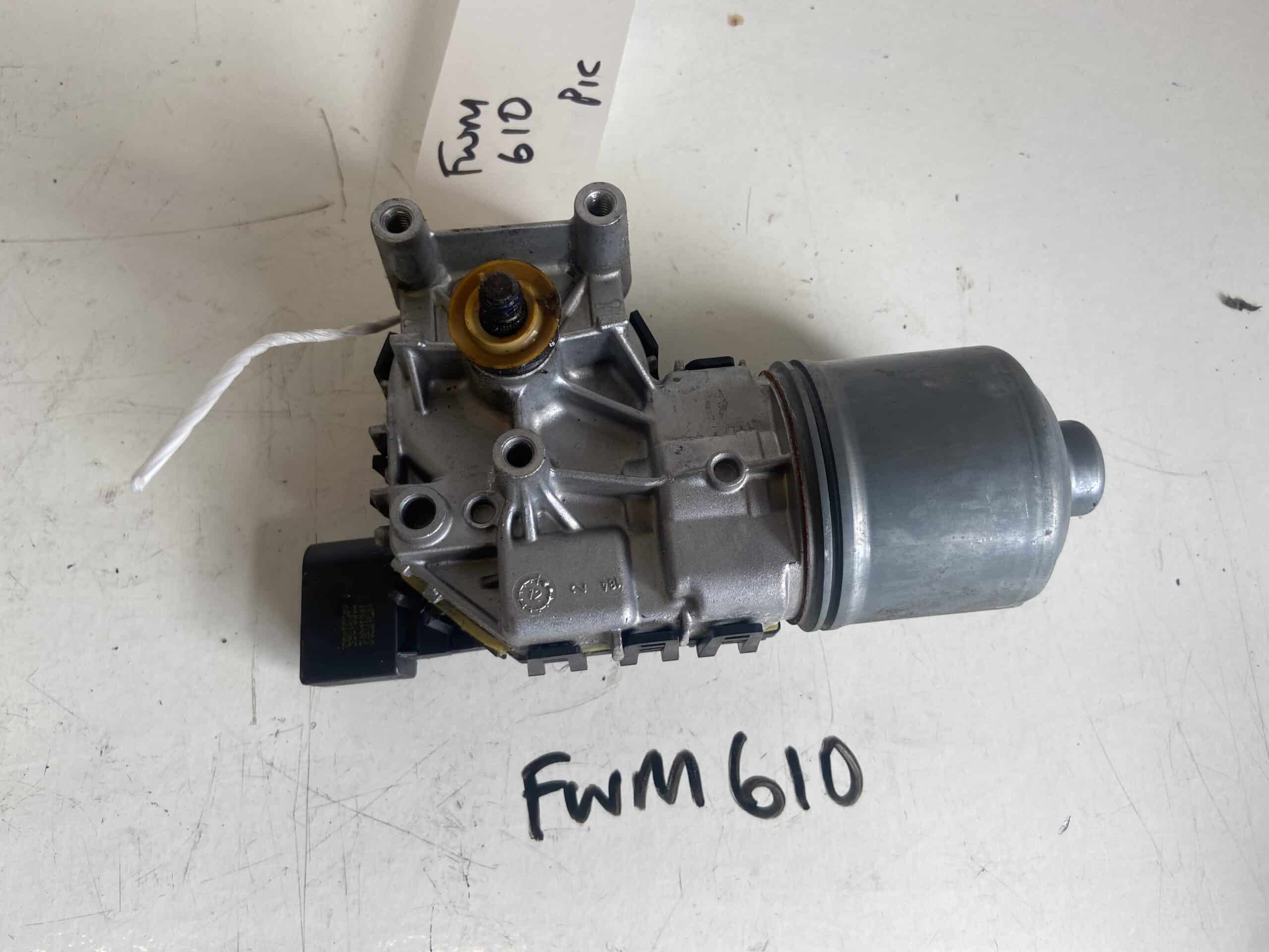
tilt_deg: -75.7
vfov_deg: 53.1
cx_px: 634
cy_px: 476
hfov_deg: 67.3
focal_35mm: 26
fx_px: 953
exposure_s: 1/153
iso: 32
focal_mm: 4.25
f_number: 1.8
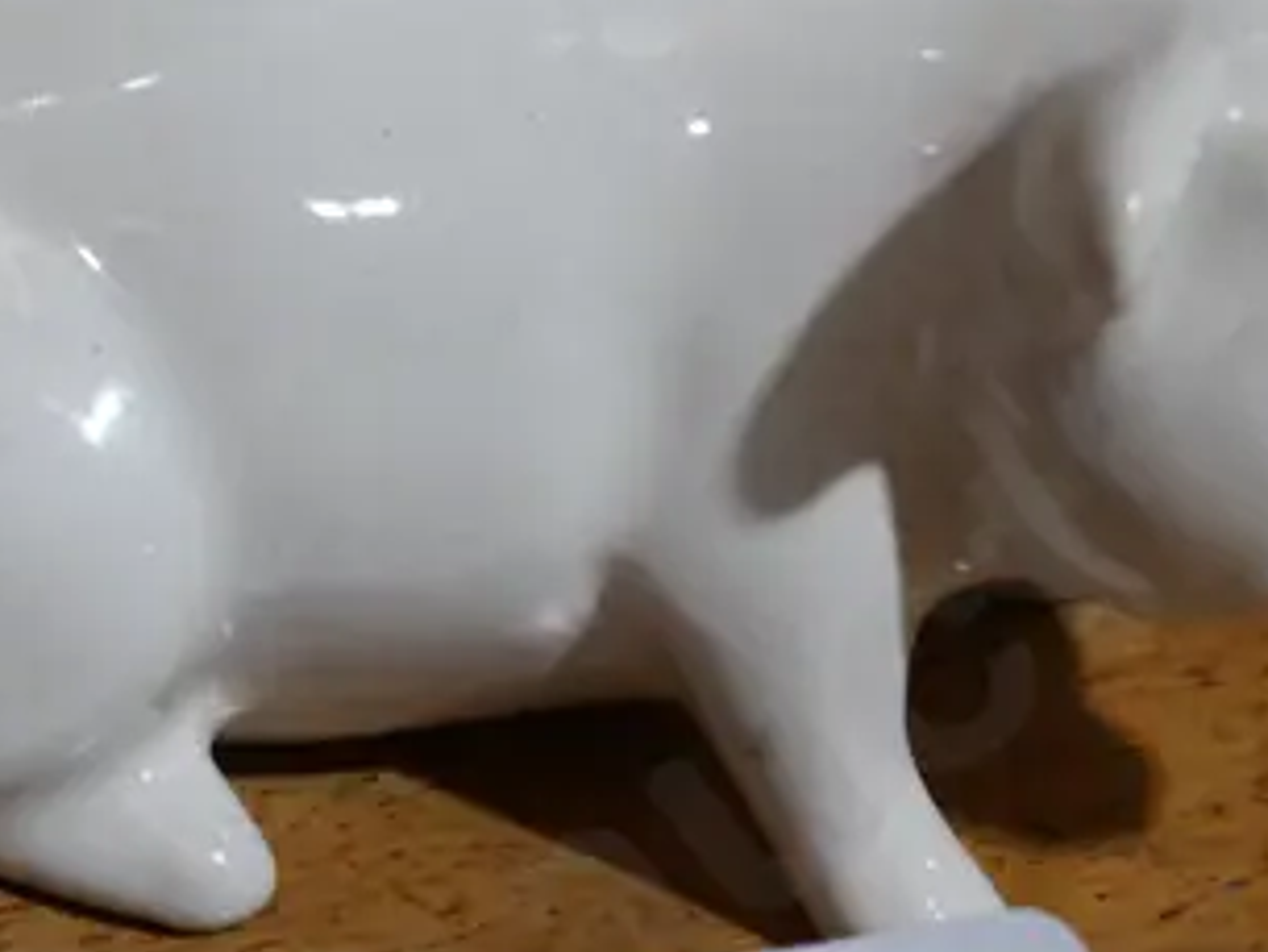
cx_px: 794
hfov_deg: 14.0
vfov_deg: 10.5
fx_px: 5167
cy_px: 775
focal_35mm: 141
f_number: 4.6
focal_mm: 21
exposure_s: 1/60
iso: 320
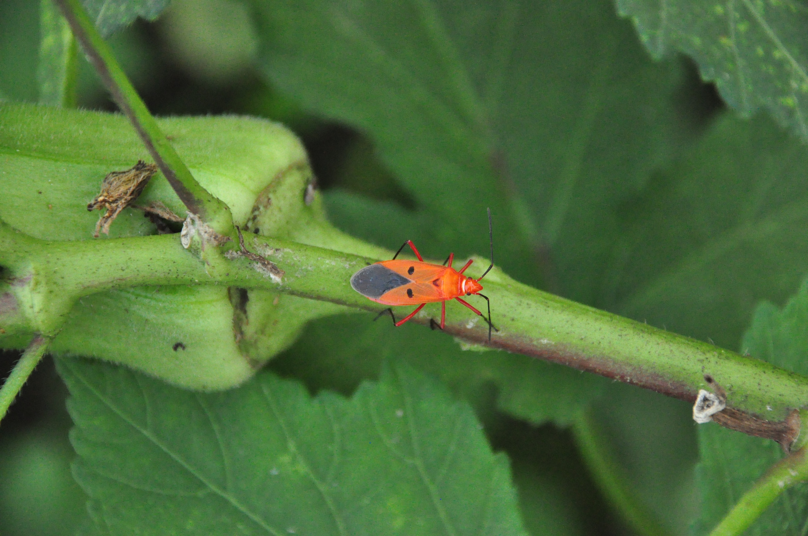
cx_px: 404
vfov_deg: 7.3
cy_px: 268
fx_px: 4203
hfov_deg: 11.0
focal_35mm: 188
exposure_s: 1/400
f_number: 5.6
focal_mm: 125
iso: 3200
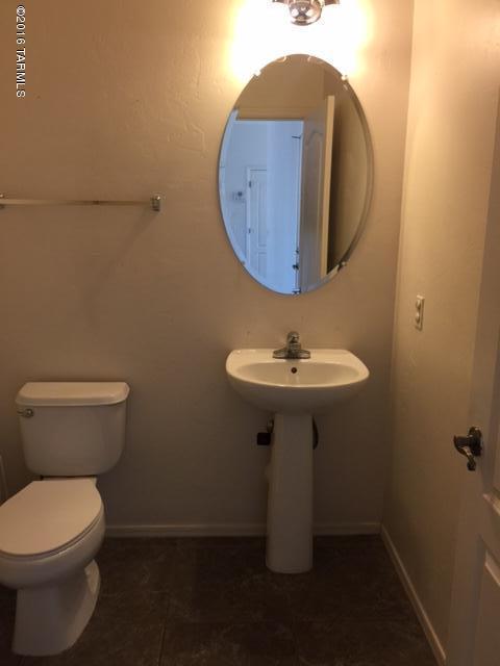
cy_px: 333
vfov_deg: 61.7
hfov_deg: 48.2
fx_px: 559
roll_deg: +1.1
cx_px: 250
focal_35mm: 29
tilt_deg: -13.1
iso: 40
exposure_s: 1/30
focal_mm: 4.15
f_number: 2.2
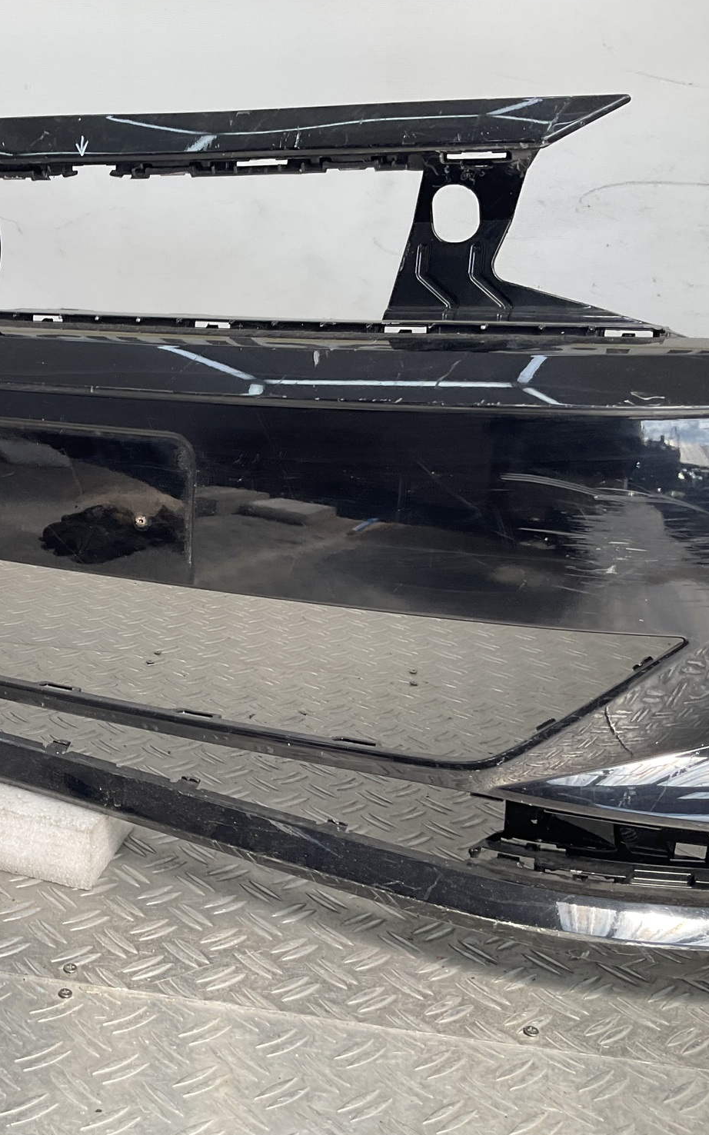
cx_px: 35
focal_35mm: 42
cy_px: 565
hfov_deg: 29.0
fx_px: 1299
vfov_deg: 47.2
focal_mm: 3
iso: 16
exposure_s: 1/272
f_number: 1.8
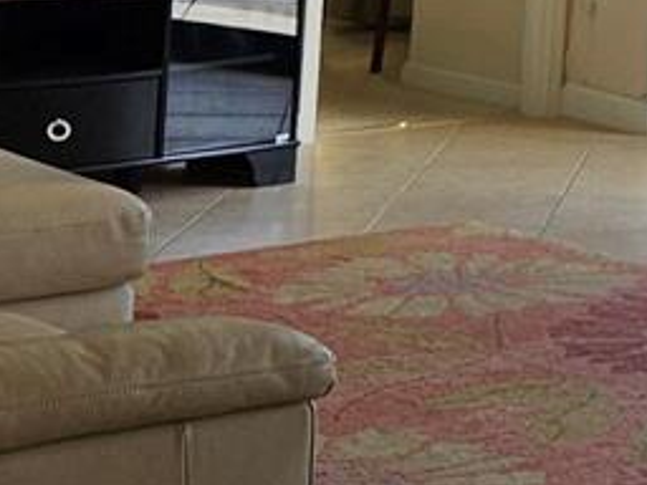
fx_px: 2691
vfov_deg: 10.0
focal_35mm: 144
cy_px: -253
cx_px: 1274
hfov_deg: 12.2
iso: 25
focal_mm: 5.4
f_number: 1.8
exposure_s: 1/335
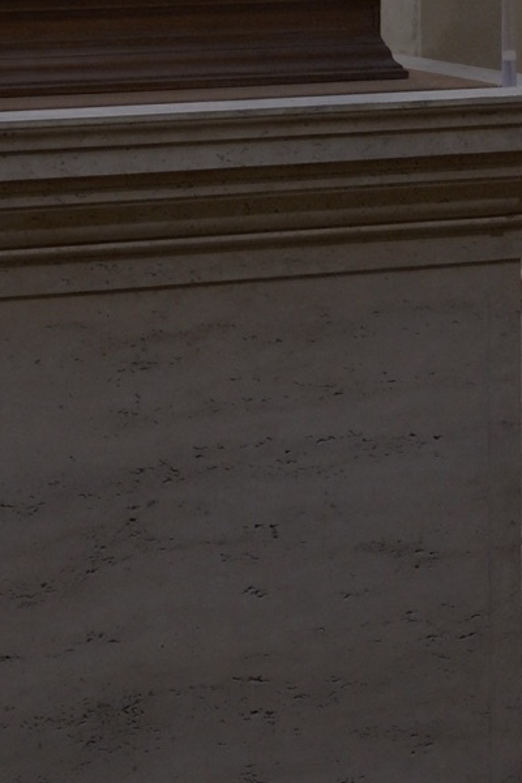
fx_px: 2284
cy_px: -343
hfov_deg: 12.9
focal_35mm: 105
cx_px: 54
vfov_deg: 17.7
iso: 800
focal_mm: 23
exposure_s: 1/56
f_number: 2.8
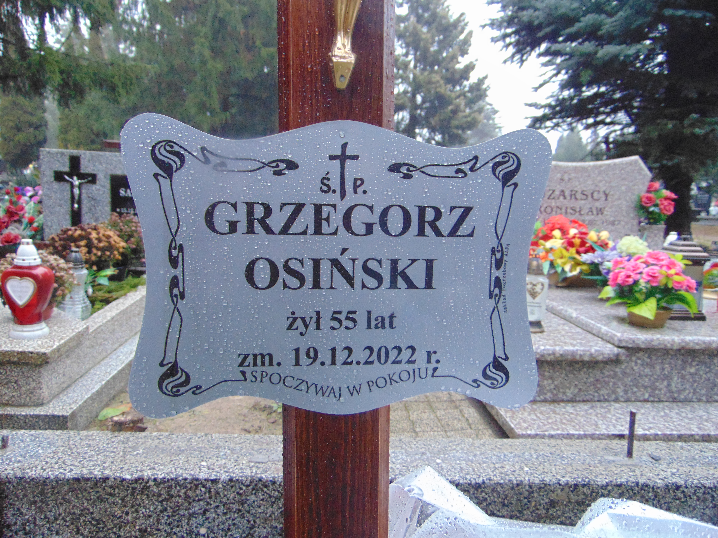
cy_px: 269
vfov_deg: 54.9
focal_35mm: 25
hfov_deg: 69.4
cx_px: 359
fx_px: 519
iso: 400
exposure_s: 1/40
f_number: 3
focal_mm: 4.5
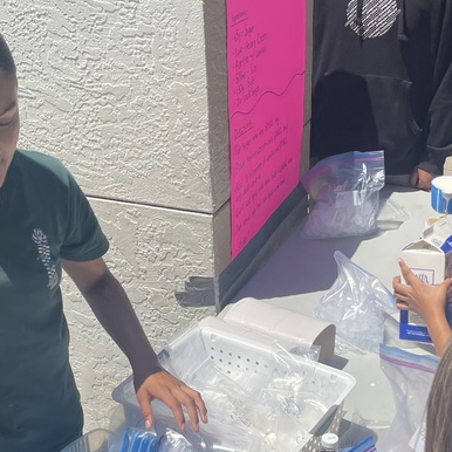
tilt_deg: -32.3
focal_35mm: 61
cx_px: 230
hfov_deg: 28.2
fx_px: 901
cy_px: 348
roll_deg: +1.5
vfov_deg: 27.7
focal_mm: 4.2
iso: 32
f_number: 1.6
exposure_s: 1/3861
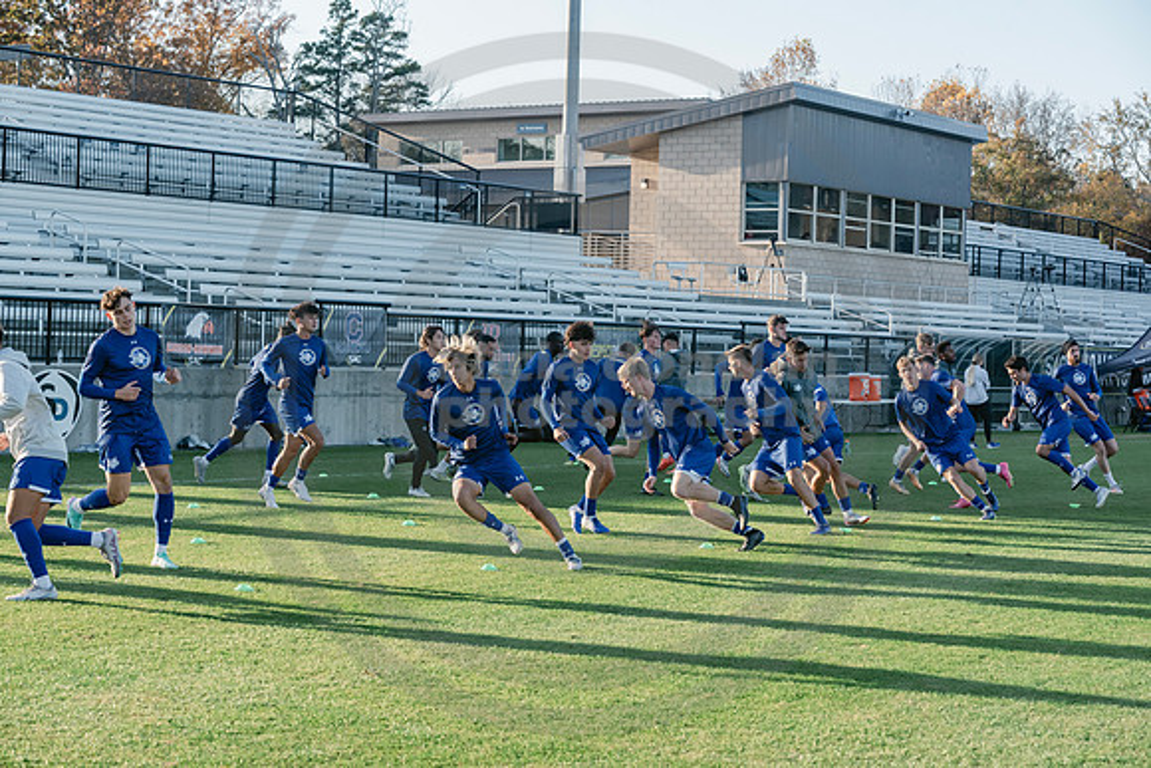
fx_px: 2238
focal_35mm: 70
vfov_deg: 19.5
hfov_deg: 28.8
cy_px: 384
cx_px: 576
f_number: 6.3
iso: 1250
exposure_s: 1/1000
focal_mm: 70
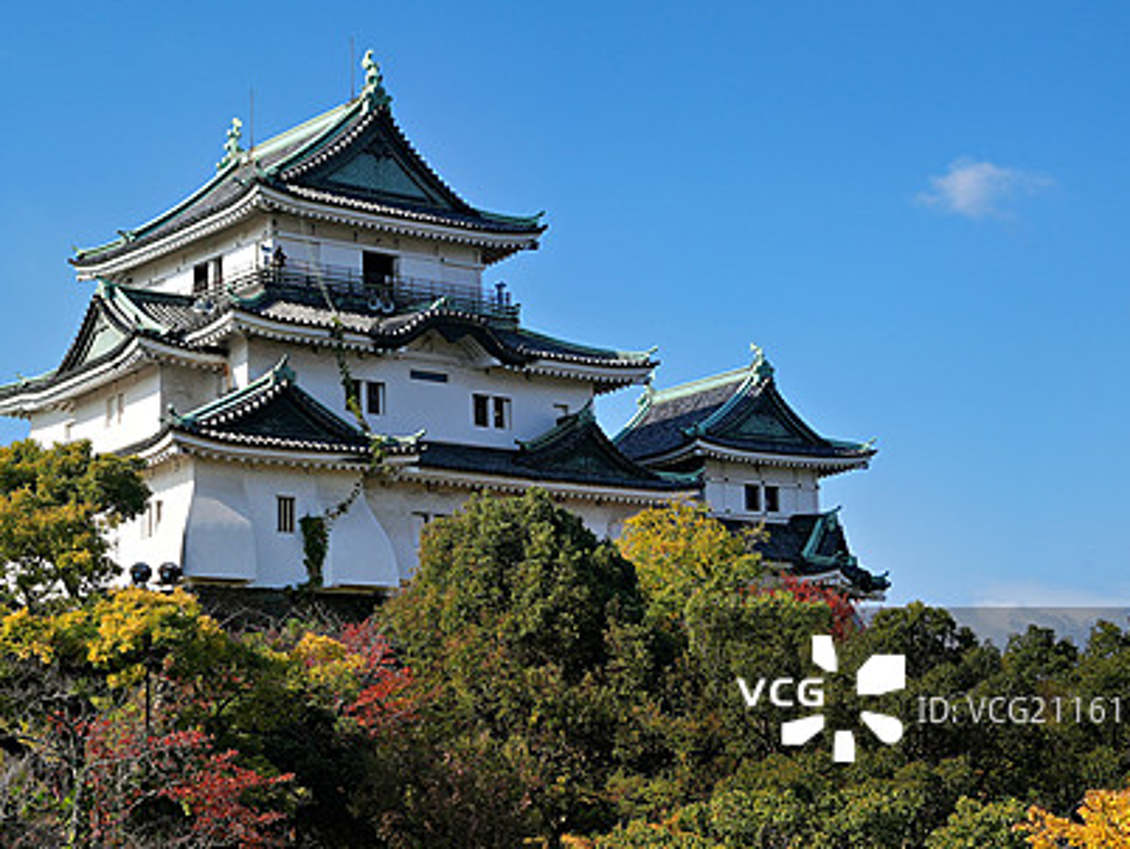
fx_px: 2154
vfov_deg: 22.3
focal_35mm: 66
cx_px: 197
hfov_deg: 28.6
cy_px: 350
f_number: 8
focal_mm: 23
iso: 100
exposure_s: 1/320
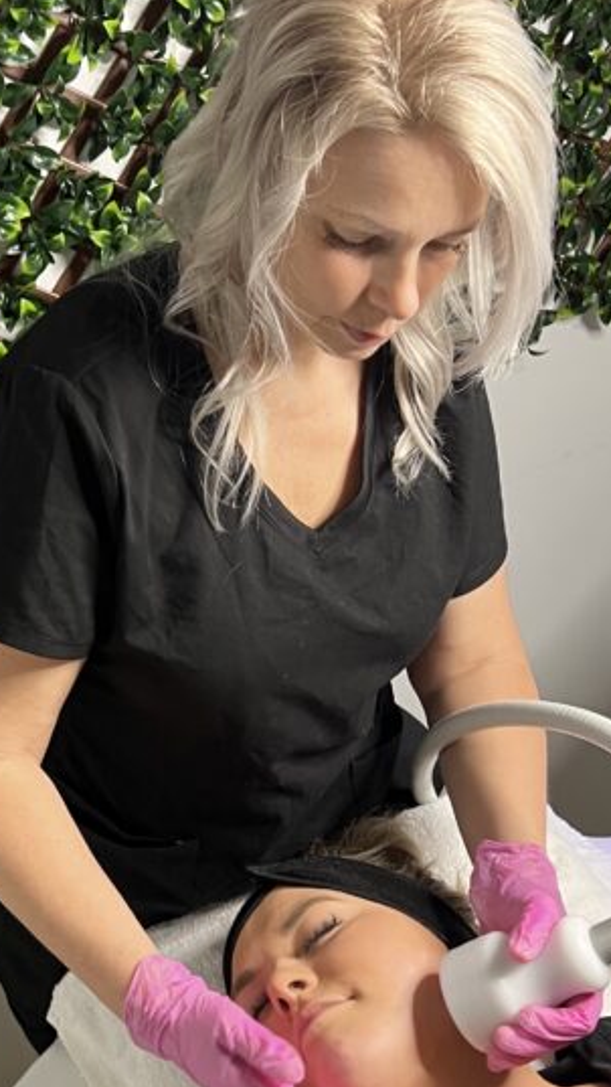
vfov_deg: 38.4
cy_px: 607
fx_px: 1556
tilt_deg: -24.7
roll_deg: +16.8
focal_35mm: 54
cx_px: 196
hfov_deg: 22.1
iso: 100
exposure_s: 1/78
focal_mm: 5.7
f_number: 1.5
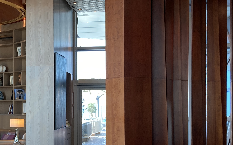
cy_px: 86
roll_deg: -0.2
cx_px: 92
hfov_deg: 28.9
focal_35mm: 71
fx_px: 451
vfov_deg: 18.3
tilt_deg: +3.0
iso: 50
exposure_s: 1/50
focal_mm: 3.99
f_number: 1.8
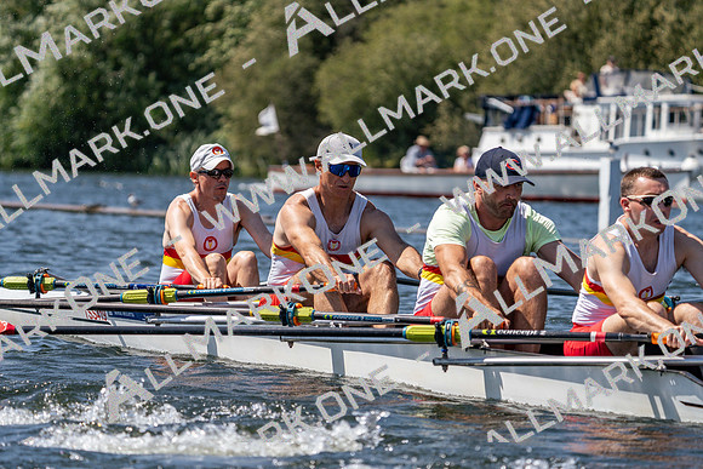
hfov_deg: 9.1
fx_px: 4434
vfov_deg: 6.1
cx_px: 352
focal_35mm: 227
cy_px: 234
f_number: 5.6
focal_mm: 227
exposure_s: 1/2000
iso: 200
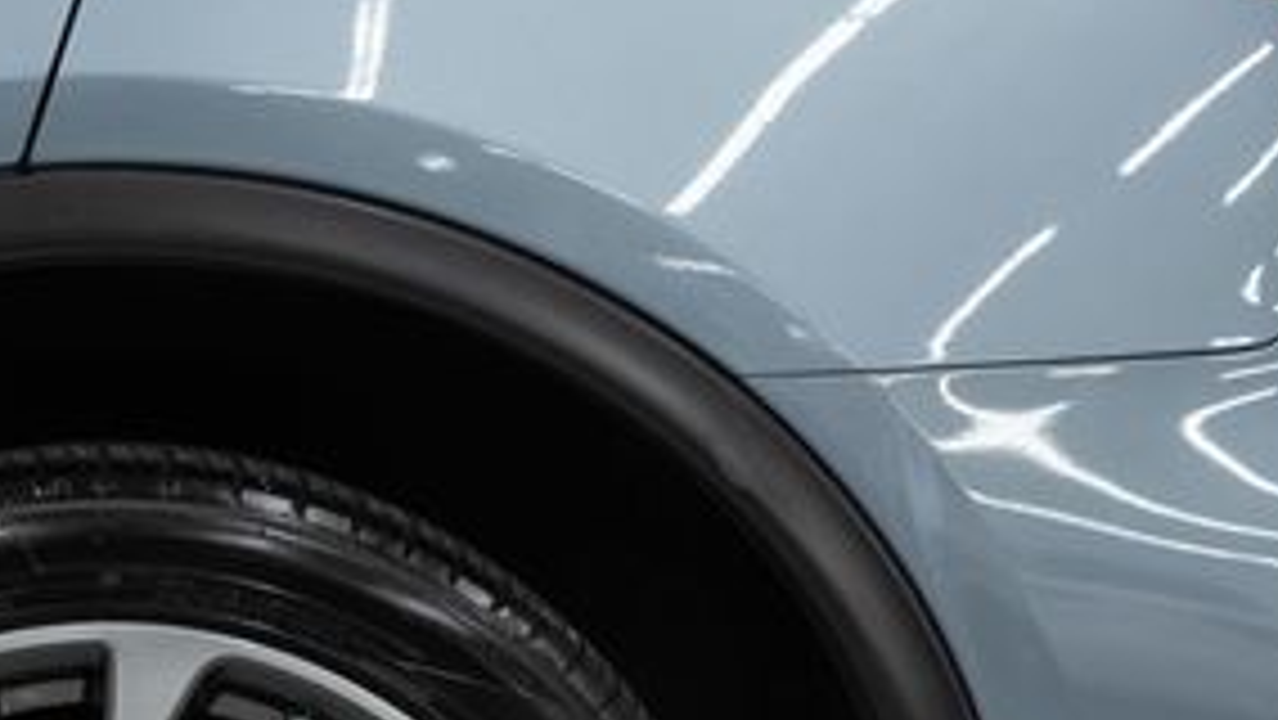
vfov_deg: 11.9
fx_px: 3356
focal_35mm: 99
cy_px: 938
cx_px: 122
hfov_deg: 21.1
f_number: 3.2
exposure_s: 1/50
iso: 200
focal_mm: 28
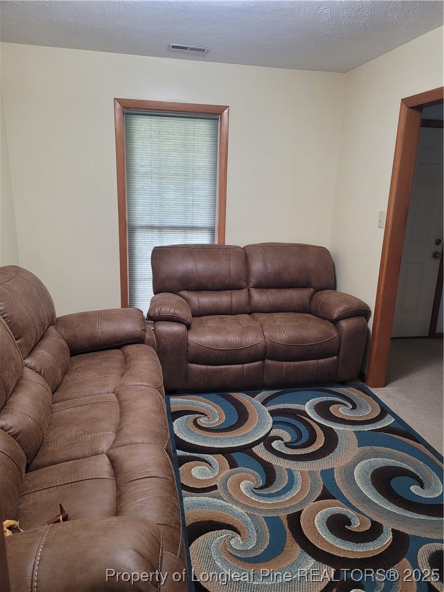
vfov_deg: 67.3
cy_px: 296
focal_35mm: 26
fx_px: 445
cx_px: 222
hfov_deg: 53.1
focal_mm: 5.4
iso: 320
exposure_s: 1/40
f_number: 1.8
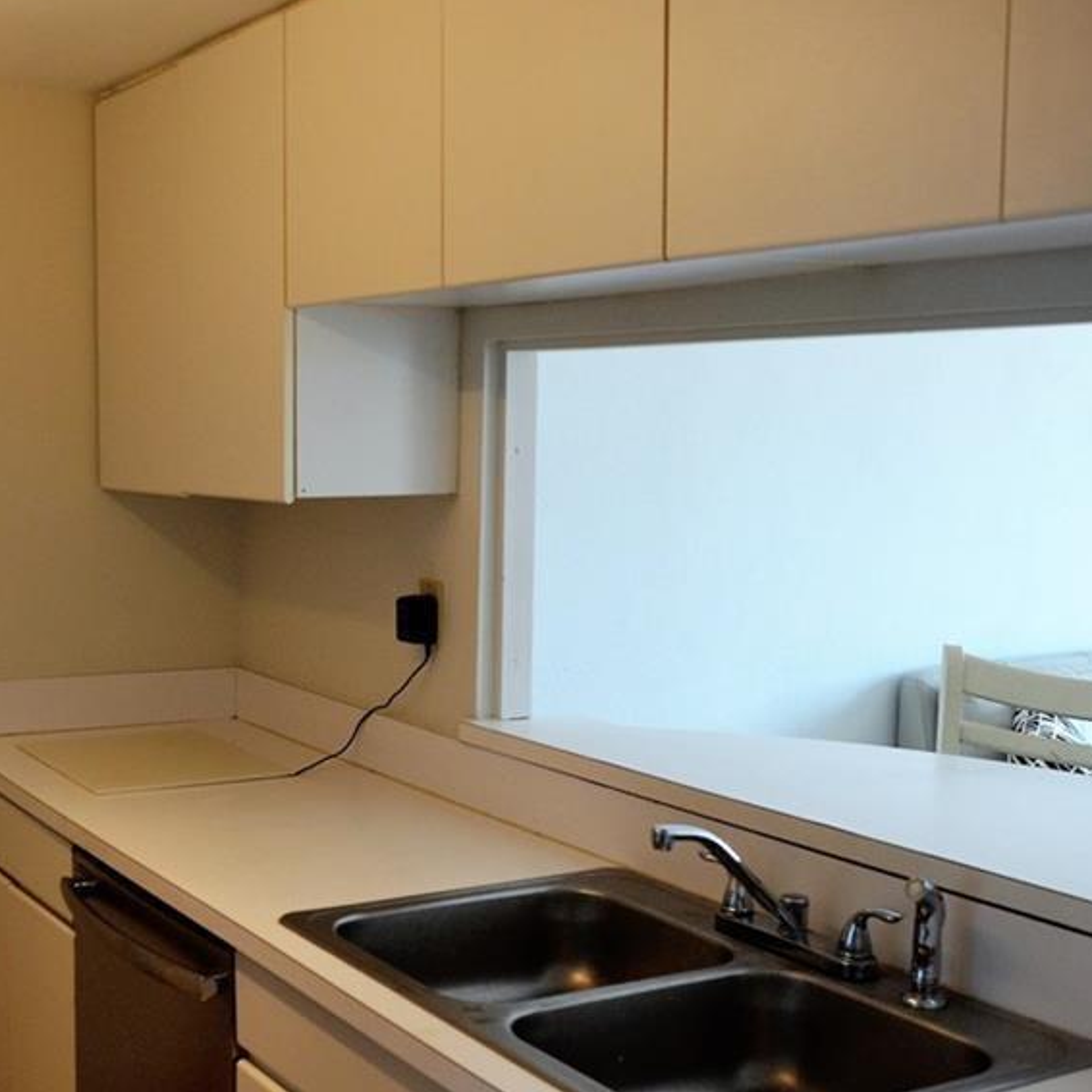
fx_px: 1642
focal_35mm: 46
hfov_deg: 36.1
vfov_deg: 36.8
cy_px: 605
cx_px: 301
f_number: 4
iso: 560
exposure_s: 1/60
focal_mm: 20
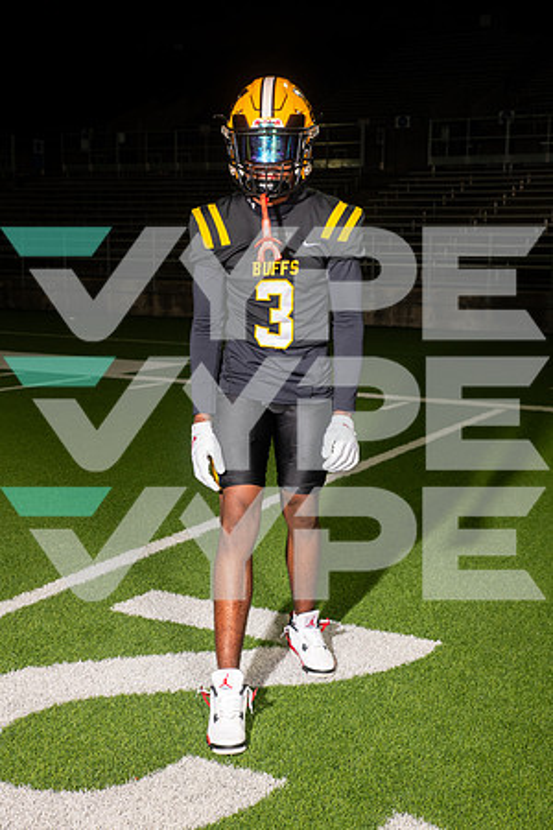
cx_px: 276
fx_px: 1106
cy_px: 415
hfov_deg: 28.1
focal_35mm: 48
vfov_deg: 41.1
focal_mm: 48
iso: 800
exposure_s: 1/320
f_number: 7.1
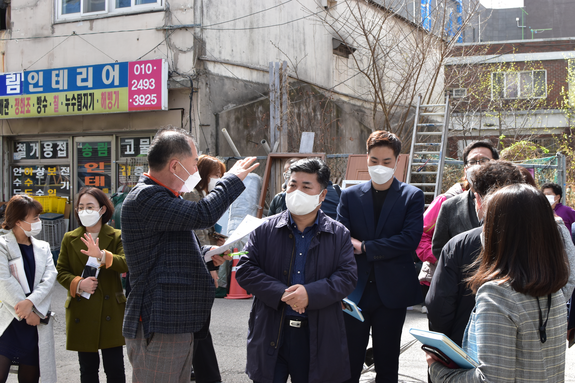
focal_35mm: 52
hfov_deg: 37.9
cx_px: 288
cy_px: 192
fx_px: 838
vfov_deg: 25.8
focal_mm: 35
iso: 400
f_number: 9
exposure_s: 1/125
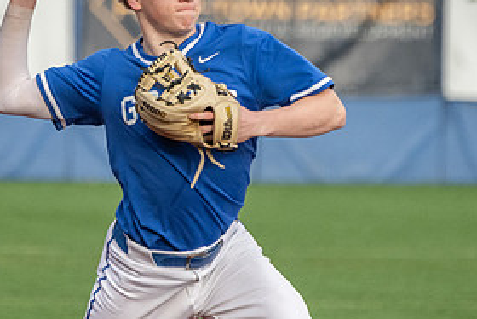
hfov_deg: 1.9
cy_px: 117
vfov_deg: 1.3
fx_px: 14502
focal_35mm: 1094
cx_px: 36
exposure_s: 1/2000
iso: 1400
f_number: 5.6
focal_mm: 330
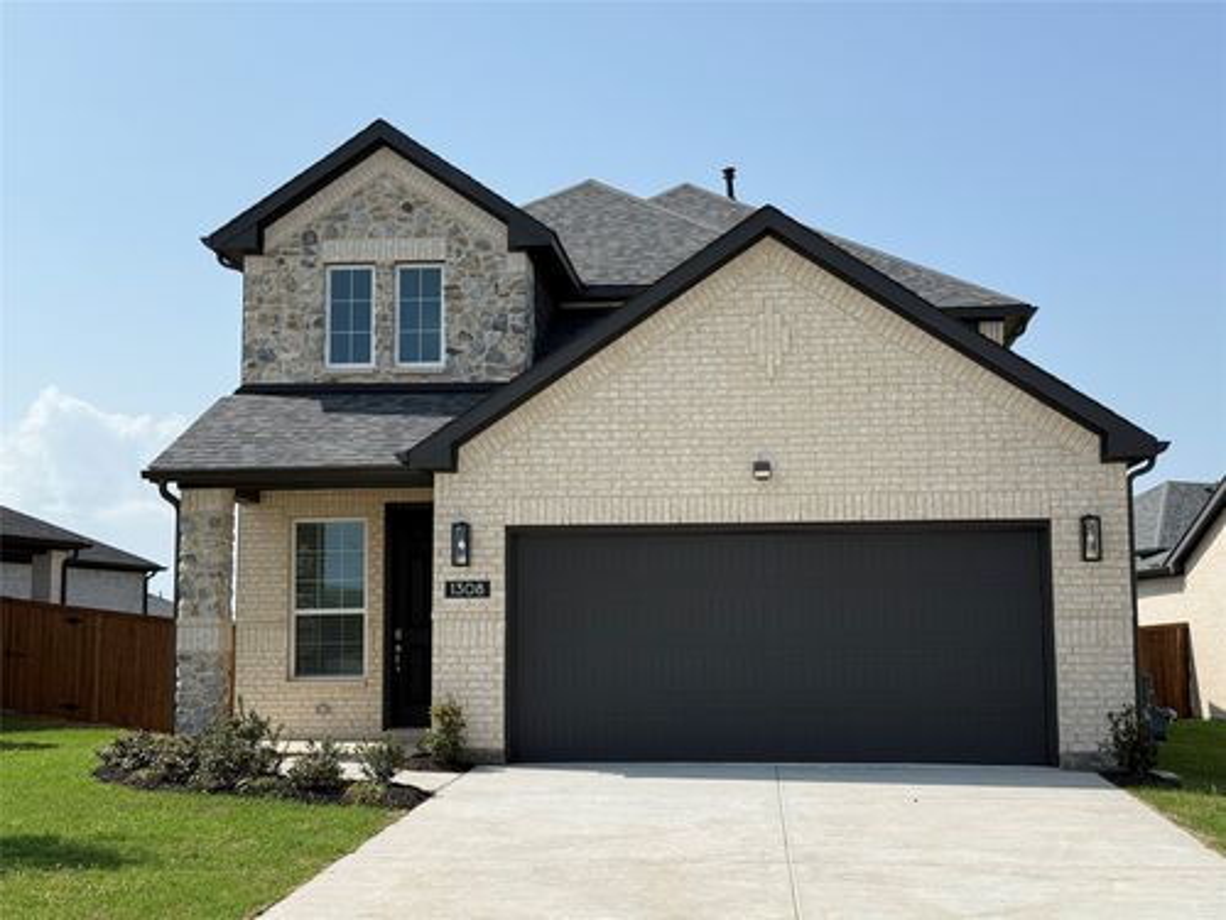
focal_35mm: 48
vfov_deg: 30.3
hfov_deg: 39.7
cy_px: 460
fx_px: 1700
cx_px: 613
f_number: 1.78
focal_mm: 6.76
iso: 64
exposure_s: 1/5208
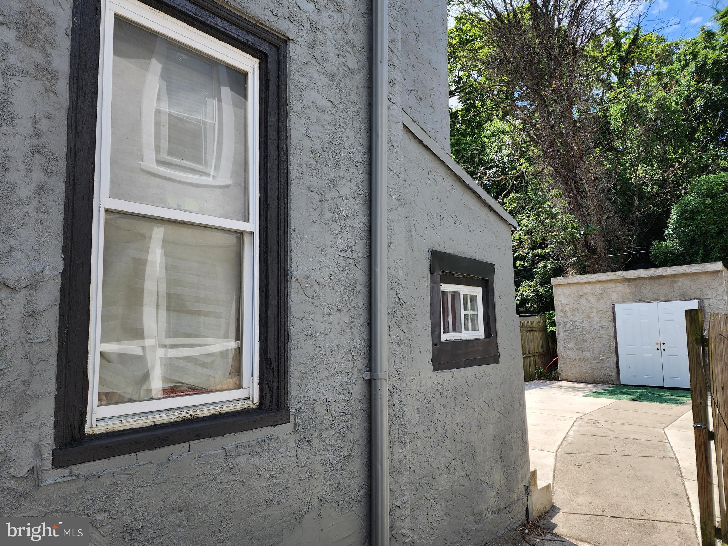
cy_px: 273
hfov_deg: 73.9
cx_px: 364
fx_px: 484
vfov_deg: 58.9
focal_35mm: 23
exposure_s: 1/548
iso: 12
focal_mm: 6.4
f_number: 1.8
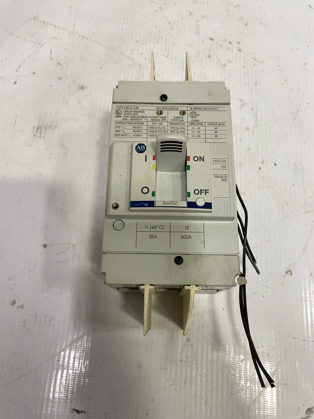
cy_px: 210
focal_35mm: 26
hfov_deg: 53.1
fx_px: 314
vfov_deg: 67.3
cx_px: 157
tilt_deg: -73.1
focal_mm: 4.2
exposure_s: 1/60
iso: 125
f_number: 1.6
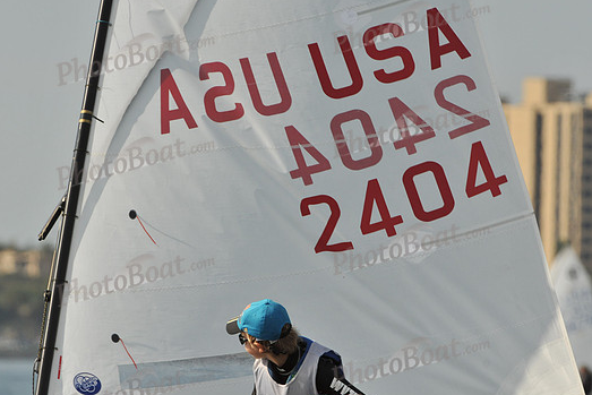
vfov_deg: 2.1
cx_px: 273
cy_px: 203
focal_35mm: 664
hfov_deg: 3.1
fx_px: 10921
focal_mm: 400
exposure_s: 1/640
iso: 200
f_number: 9
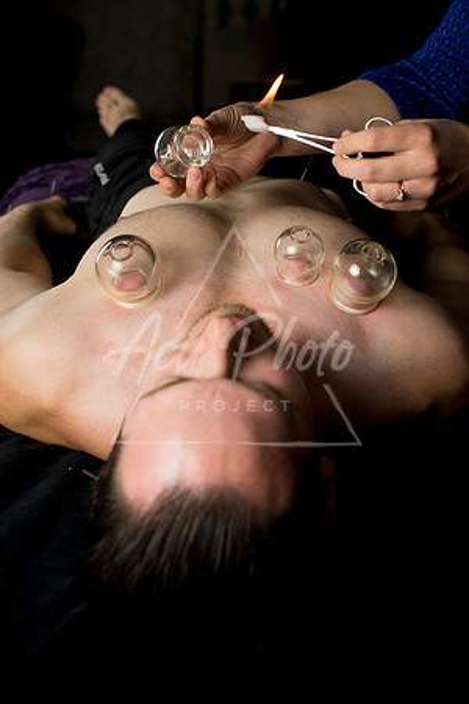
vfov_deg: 39.6
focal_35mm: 50
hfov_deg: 27.0
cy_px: 352
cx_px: 234
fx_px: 977
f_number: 5
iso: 800
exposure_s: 1/200
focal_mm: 50
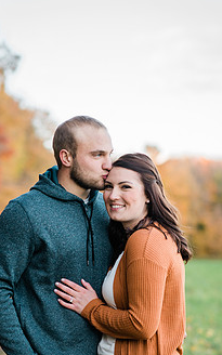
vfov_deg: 17.5
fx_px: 1152
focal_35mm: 119
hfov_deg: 11.0
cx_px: 100
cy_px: 233
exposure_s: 1/200
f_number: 2.8
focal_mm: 85
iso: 320
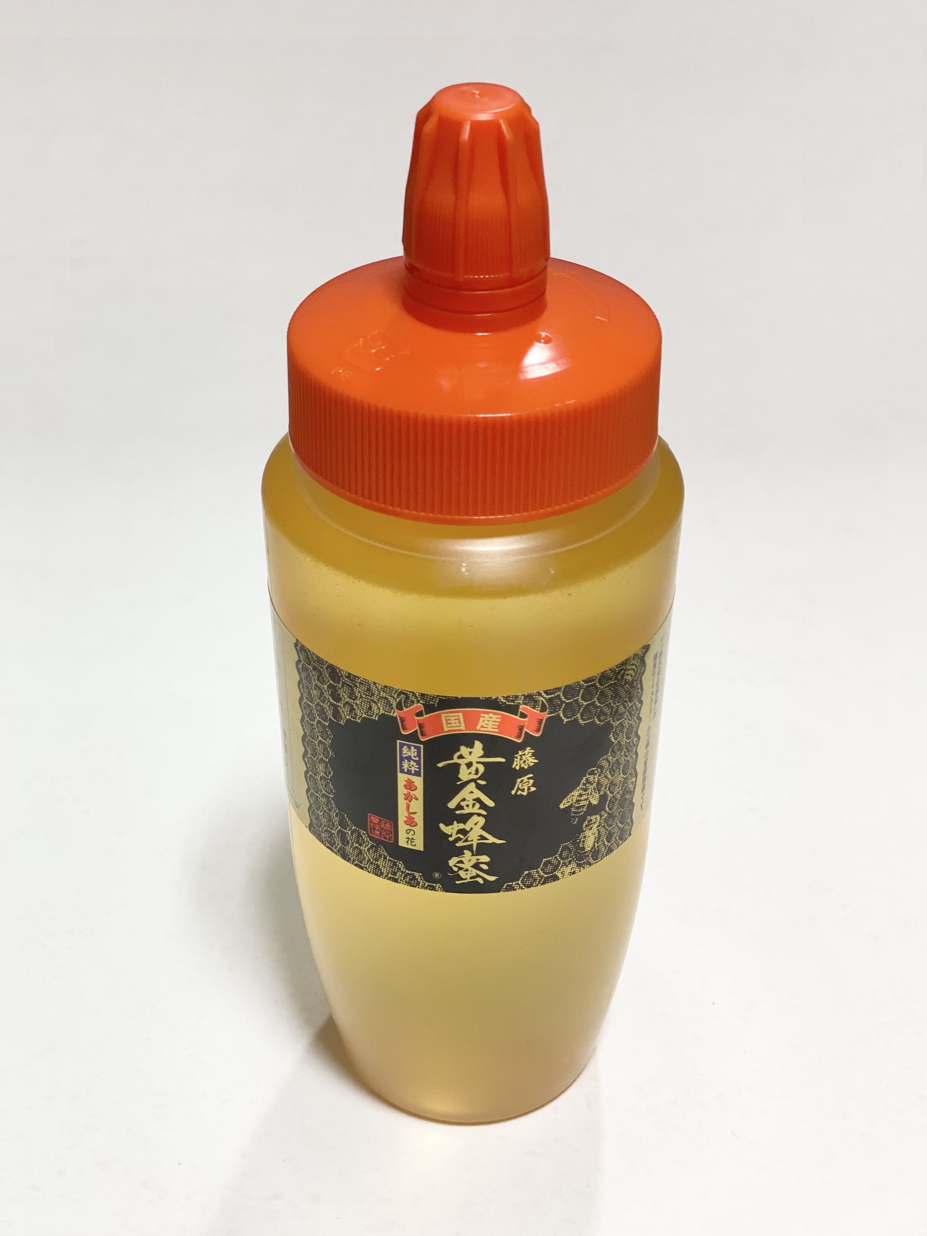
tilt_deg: -35.6
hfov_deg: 28.0
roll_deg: -1.3
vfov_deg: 36.8
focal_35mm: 52
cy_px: 618
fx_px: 1857
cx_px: 464
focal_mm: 6
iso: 100
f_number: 2
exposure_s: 1/100
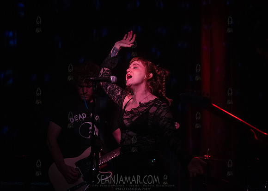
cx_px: 125
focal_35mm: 117
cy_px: 96
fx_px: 892
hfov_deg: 17.1
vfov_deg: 12.2
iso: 8000
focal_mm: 112
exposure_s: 1/400
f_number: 4
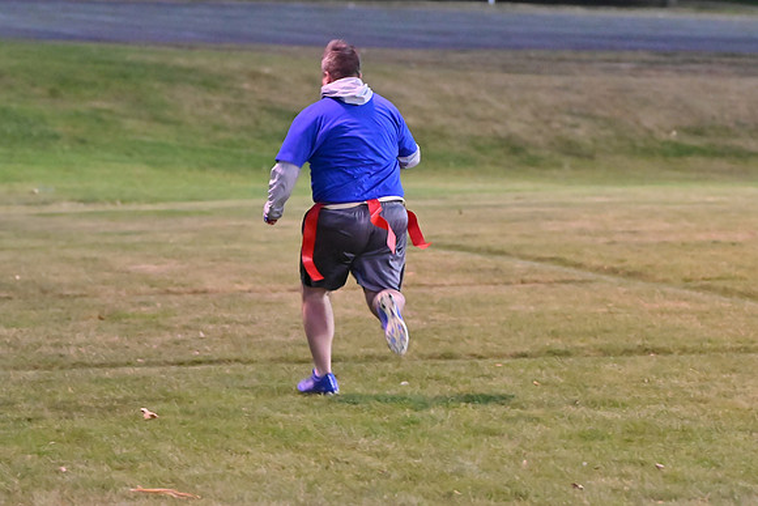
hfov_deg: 11.0
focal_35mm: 187
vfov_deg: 7.3
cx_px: 379
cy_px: 253
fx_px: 3938
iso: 6400
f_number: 4
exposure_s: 1/200
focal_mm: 125
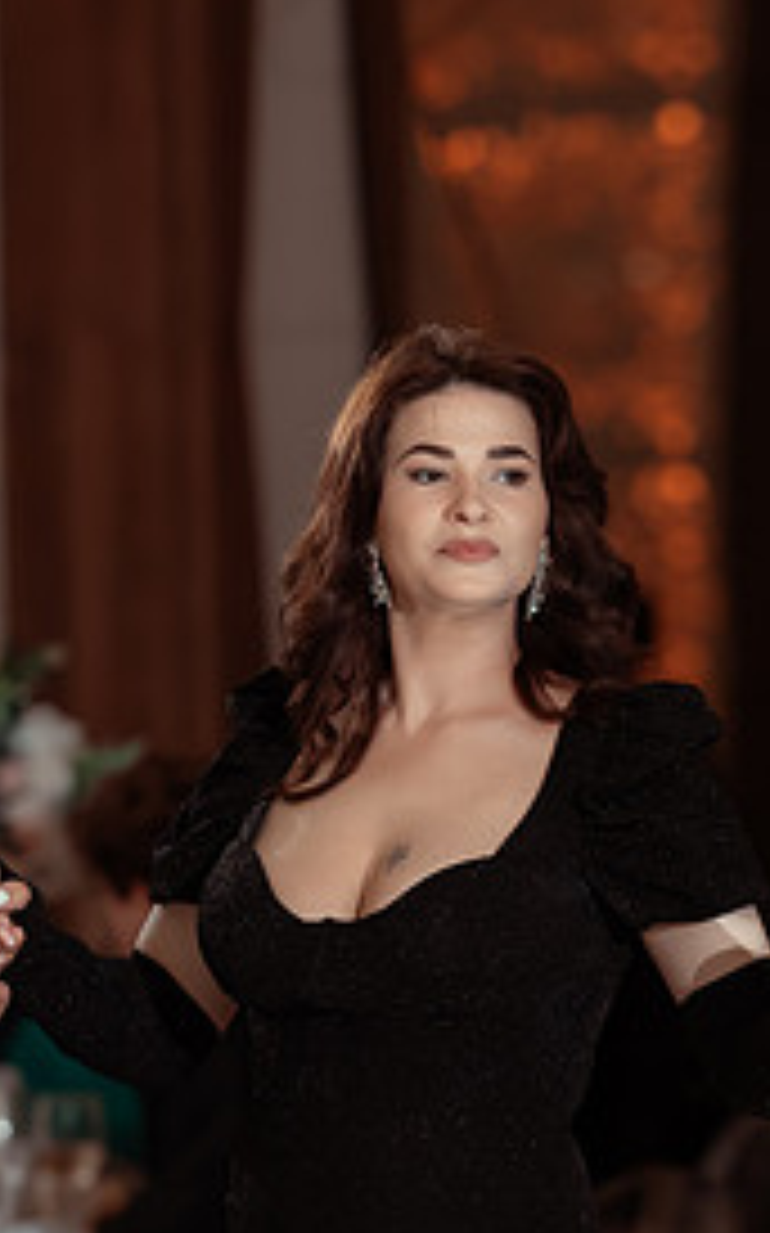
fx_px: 9781
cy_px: 857
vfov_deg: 7.2
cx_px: 1121
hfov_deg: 4.5
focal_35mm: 291
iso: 1600
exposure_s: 1/250
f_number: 2.8
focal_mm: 135
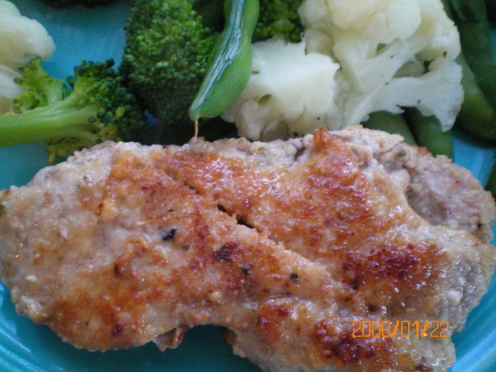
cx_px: 248
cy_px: 186
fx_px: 545
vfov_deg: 37.7
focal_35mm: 38
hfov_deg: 49.0
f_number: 3.1
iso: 400
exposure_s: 1/13
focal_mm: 6.3
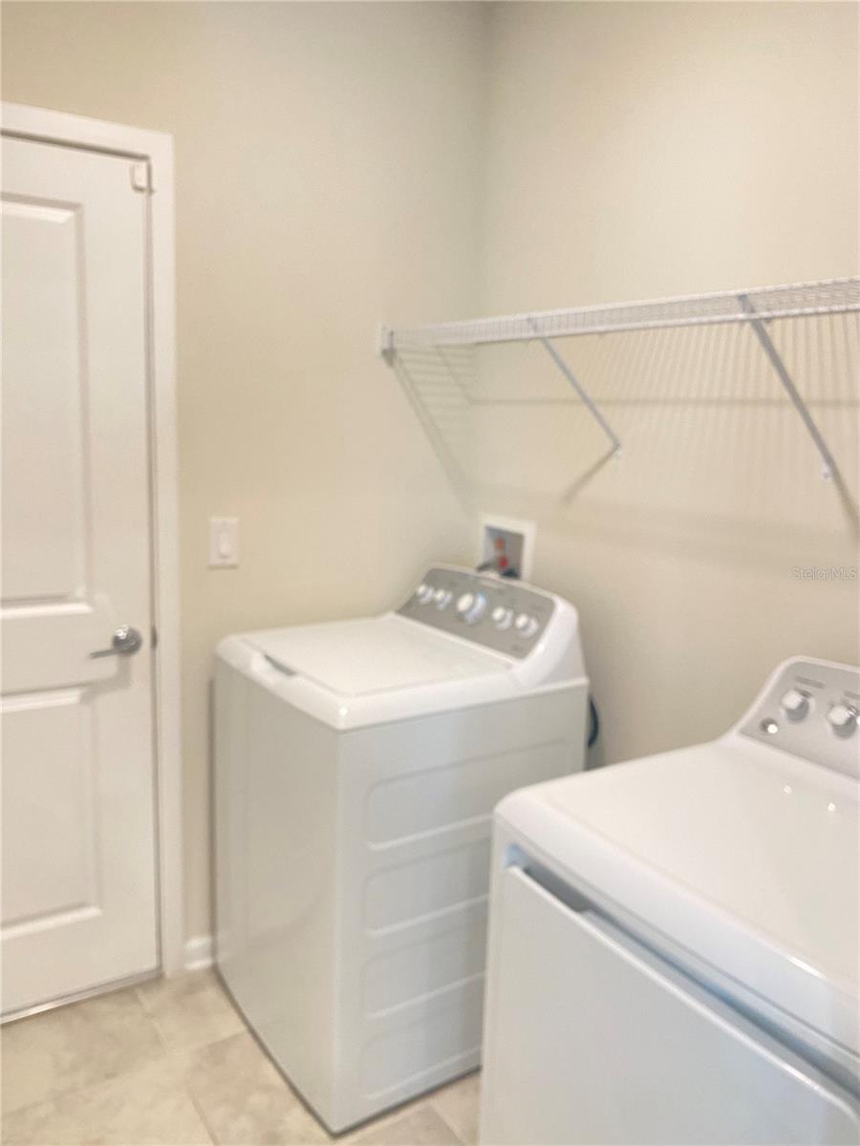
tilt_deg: -9.0
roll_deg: -1.9
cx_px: 430
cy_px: 573
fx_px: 861
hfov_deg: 53.1
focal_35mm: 26
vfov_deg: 67.3
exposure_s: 1/60
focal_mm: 4.25
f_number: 1.8
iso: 200
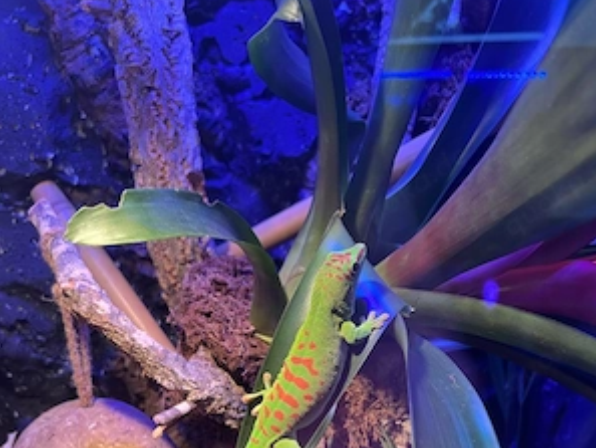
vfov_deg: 38.9
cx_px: 299
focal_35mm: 35
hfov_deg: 52.6
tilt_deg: -24.0
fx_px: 603
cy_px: 370
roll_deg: +0.5
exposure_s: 1/50
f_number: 1.5
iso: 125
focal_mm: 5.7
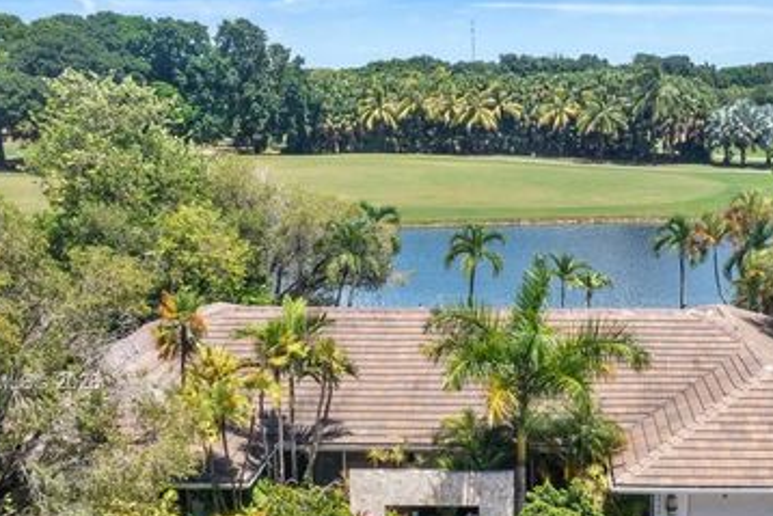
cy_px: 384
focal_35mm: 50
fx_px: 1074
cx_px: 523
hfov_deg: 39.1
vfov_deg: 26.7
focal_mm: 10.26
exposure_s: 1/200
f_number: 11
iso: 100
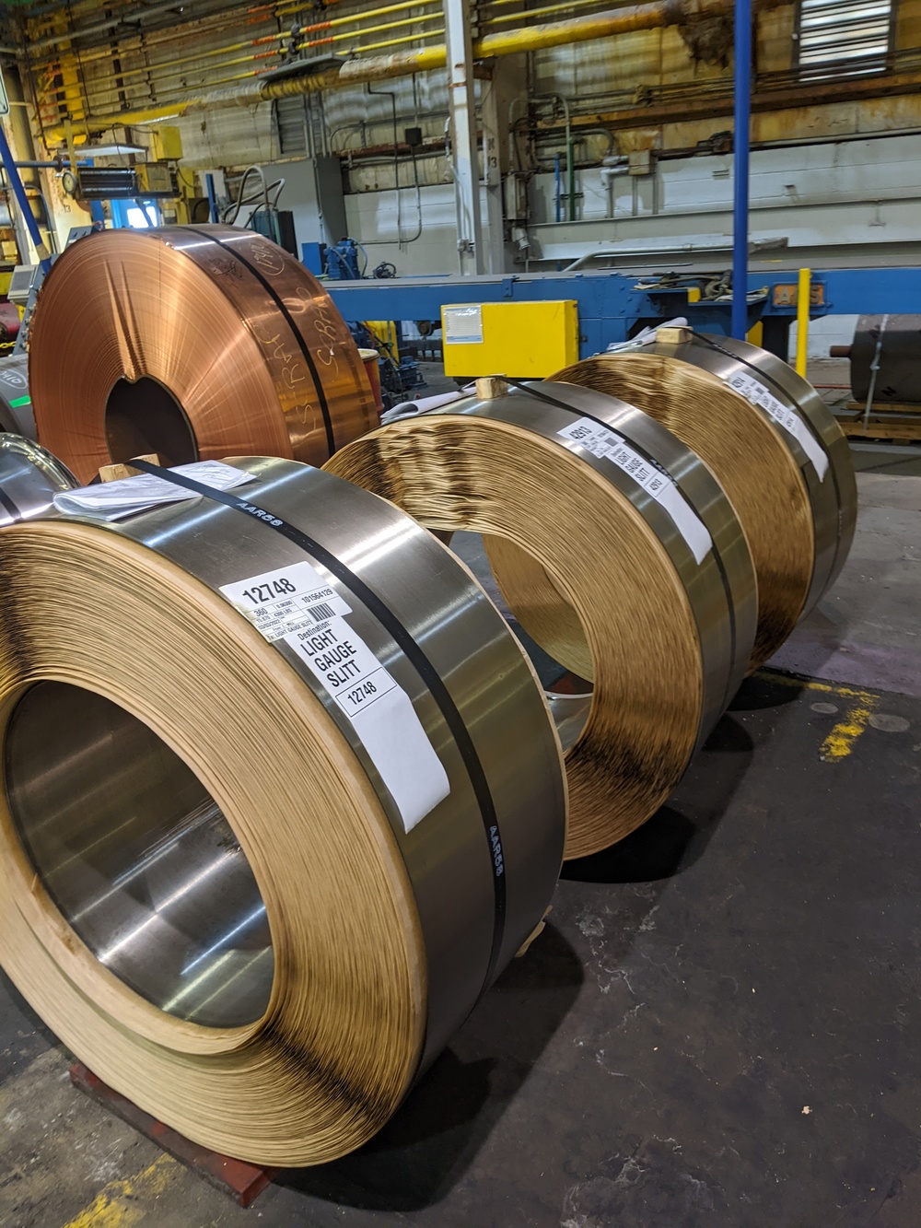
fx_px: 958
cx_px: 460
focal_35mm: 27
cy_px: 614
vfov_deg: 65.3
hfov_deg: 51.4
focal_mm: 4.44
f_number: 1.8
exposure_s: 1/24
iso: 52
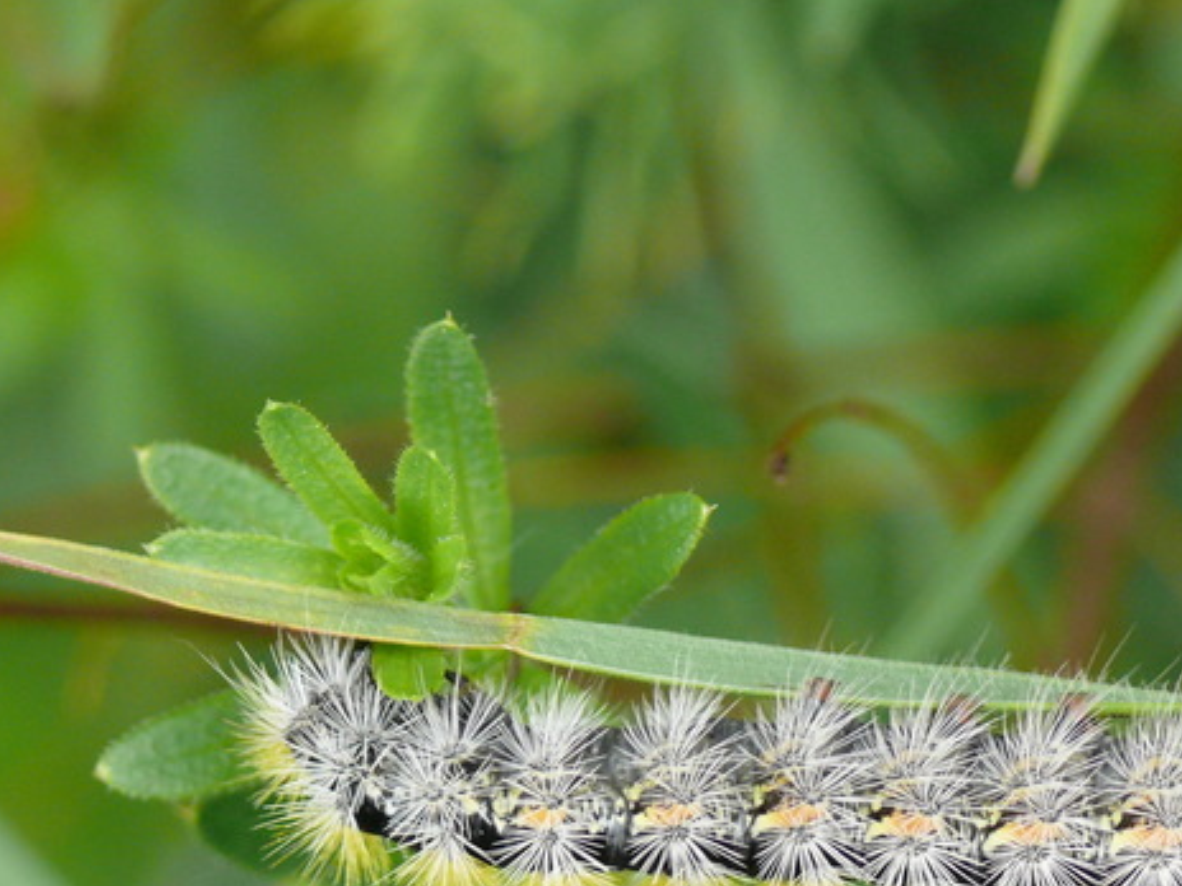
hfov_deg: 9.1
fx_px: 7410
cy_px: 723
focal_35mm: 217
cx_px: 893
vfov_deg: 6.8
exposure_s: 1/200
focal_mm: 24.9
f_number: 4
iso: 200
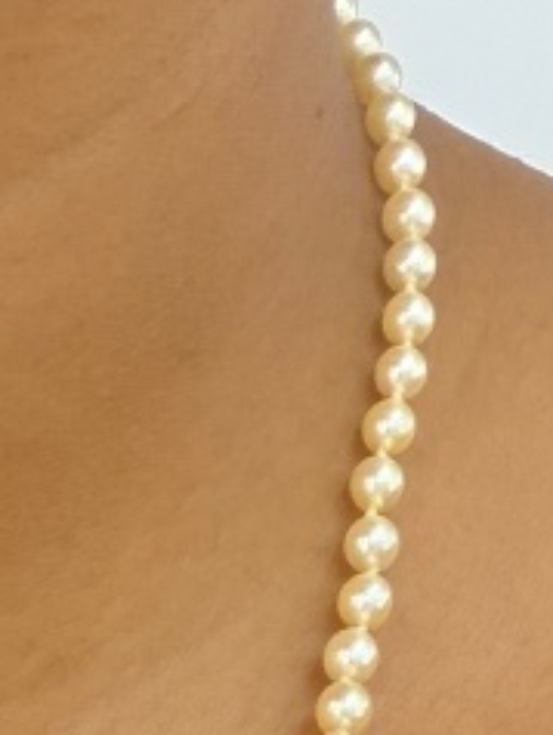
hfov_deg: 9.5
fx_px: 3211
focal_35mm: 151
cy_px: 1831
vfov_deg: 10.8
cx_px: -297
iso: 80
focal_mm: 2.71
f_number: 1.9
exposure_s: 1/121
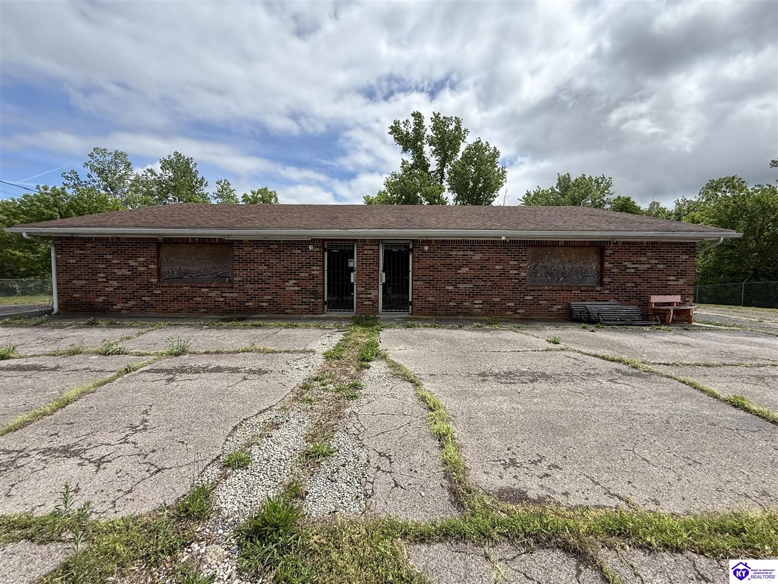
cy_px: 292
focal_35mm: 14
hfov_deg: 102.1
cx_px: 389
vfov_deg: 85.7
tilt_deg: -2.0
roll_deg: -1.0
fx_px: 315
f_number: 2.2
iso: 64
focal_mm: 2.22
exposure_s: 1/1795
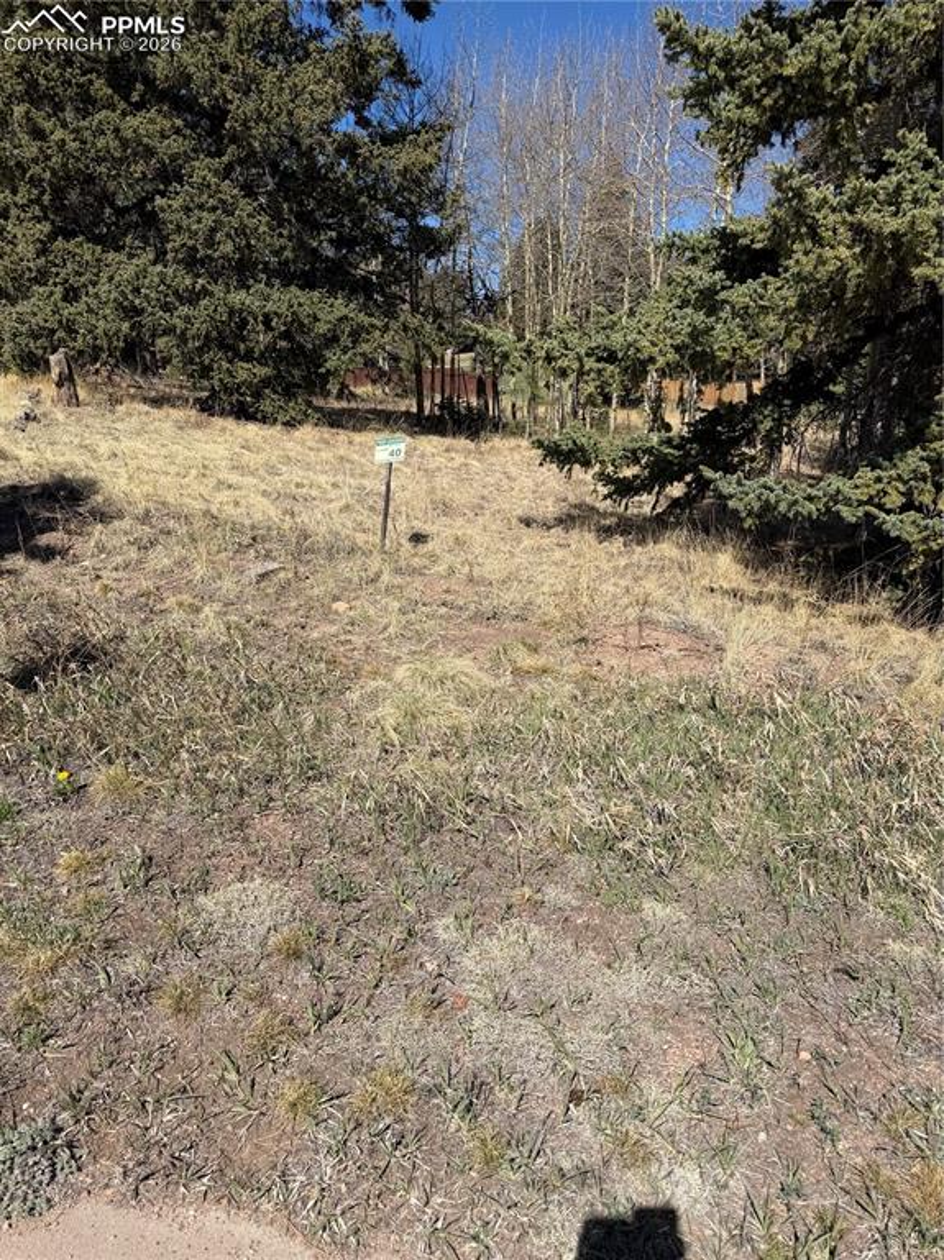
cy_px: 630
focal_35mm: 24
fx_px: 874
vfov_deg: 71.6
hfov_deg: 56.8
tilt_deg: -15.3
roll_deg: +1.1
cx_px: 472
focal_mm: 6.76
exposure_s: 1/5714
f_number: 1.78
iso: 80
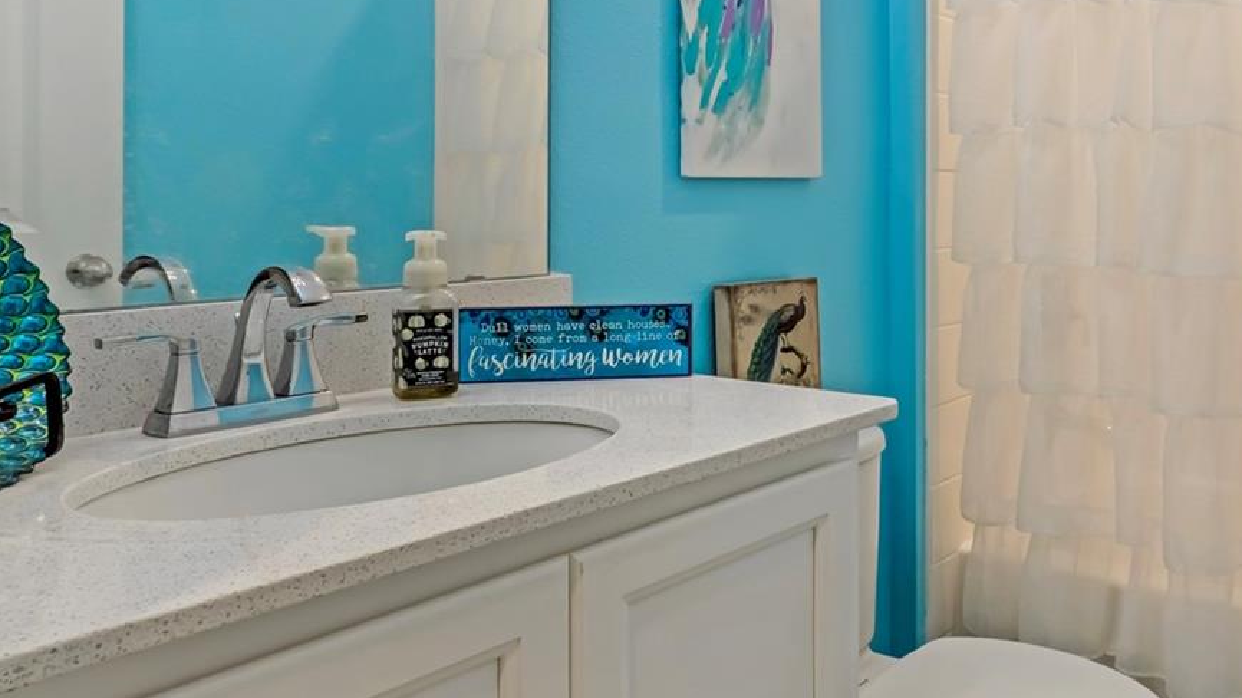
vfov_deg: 35.9
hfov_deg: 56.3
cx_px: 1009
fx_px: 1053
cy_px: 181
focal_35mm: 32
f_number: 9
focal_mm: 11
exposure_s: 1/200
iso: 250
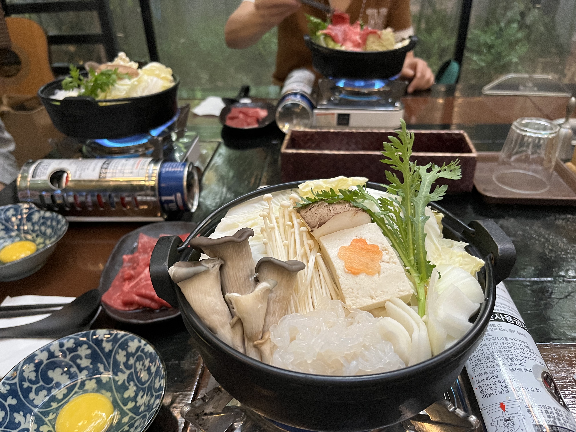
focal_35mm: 26
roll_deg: +1.7
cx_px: 288
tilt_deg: -31.7
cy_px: 216
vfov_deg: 53.1
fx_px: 433
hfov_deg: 67.3
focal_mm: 5.1
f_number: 1.6
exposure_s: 1/40
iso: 500
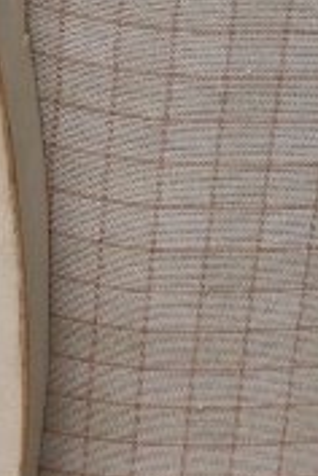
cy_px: 492
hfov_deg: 6.2
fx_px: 2827
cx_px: 709
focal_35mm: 213
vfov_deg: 9.6
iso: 360
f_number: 4
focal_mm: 21
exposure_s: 1/250
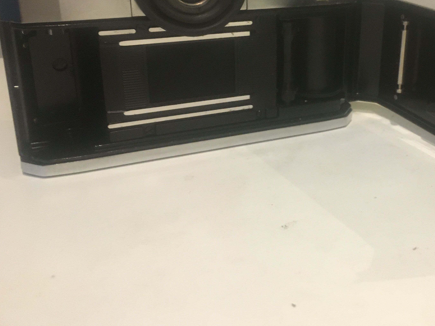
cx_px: 316
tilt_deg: -16.6
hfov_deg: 42.7
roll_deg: +0.8
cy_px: 91
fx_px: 540
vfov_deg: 33.1
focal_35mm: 43
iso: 200
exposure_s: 1/17
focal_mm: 4.15
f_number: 2.2
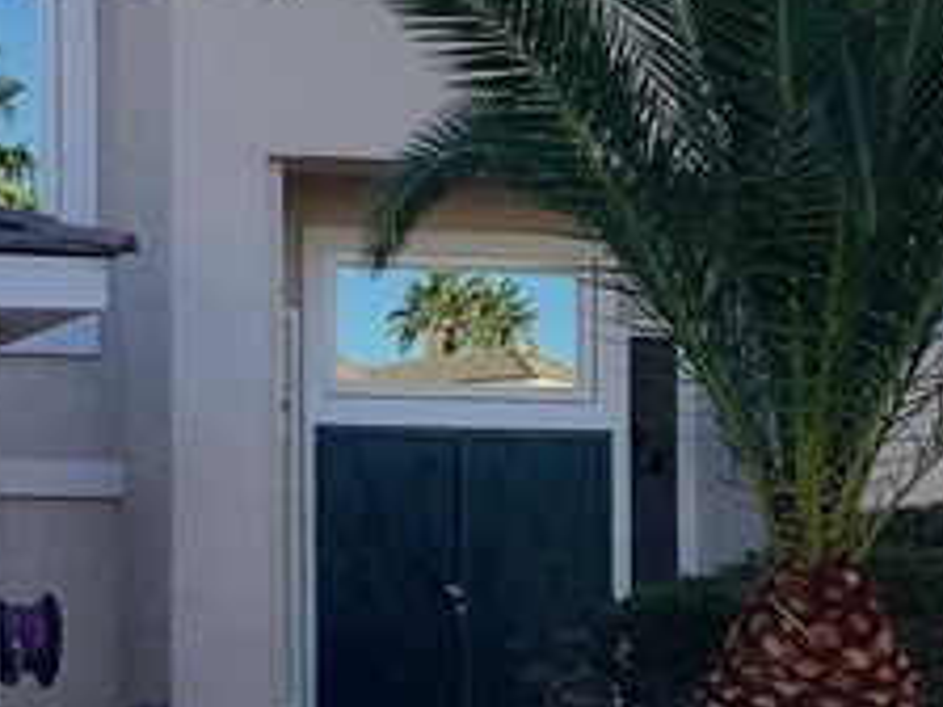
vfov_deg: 10.4
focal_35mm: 142
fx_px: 3868
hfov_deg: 13.5
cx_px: -202
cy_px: 648
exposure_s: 1/617
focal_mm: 3.3
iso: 25
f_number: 2.4
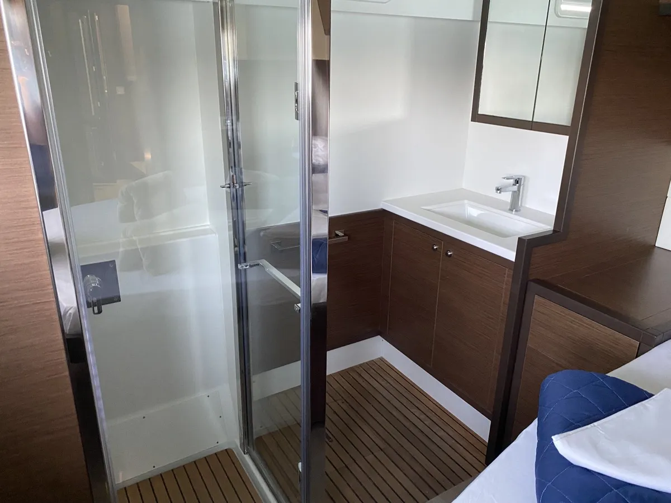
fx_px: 504
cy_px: 252
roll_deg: -0.9
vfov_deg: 53.1
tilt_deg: -19.8
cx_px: 336
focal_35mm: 26
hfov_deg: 67.3
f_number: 1.8
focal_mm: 4.25
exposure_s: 1/60
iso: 500
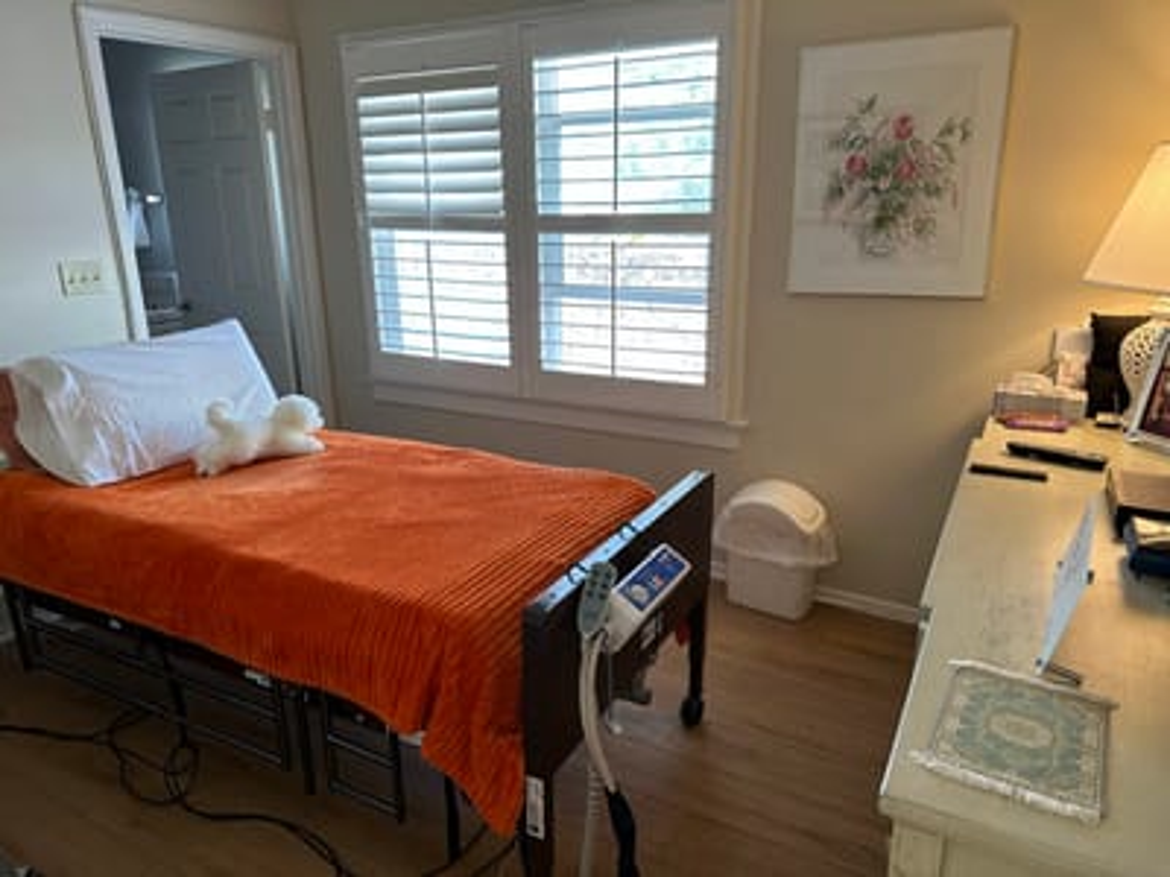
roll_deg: +0.4
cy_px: 438
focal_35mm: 24
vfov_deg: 56.8
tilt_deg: -17.3
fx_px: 811
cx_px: 585
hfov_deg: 71.6
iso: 125
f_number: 1.78
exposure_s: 1/60
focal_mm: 6.86
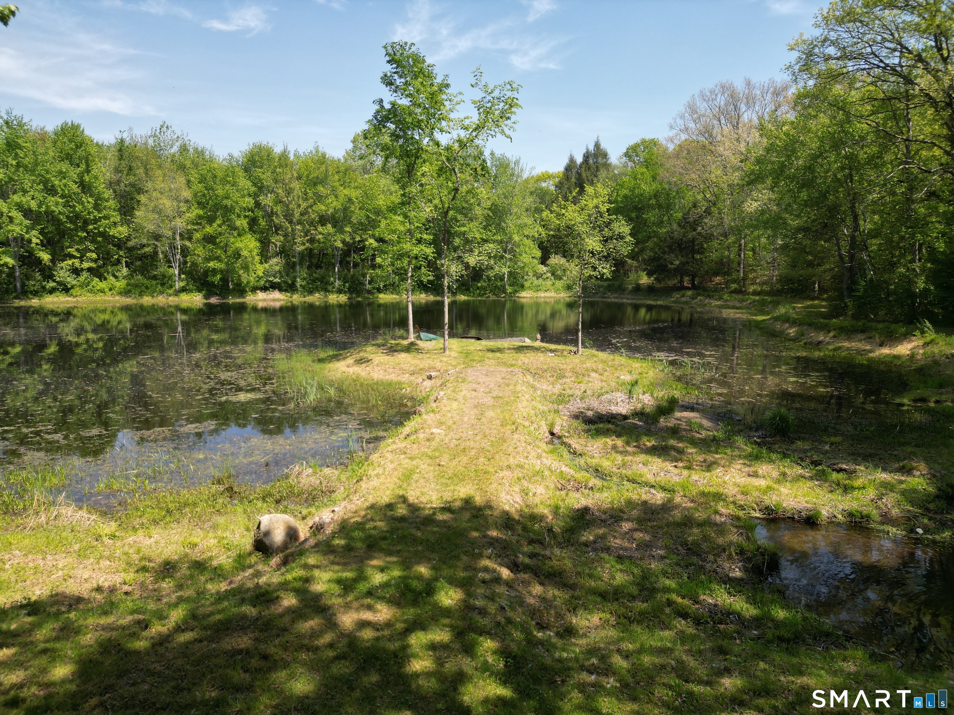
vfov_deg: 56.8
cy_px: 358
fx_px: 661
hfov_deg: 71.6
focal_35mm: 24
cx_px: 477
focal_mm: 6.72
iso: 110
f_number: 1.7
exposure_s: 1/1600
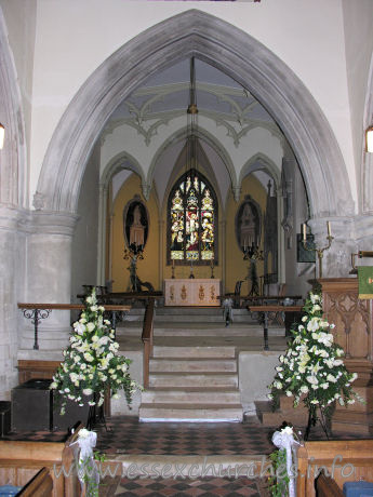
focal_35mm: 35
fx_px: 503
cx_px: 186
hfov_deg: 40.7
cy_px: 248
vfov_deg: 52.6
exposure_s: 1/60.1
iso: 166
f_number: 2.8
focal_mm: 8.9
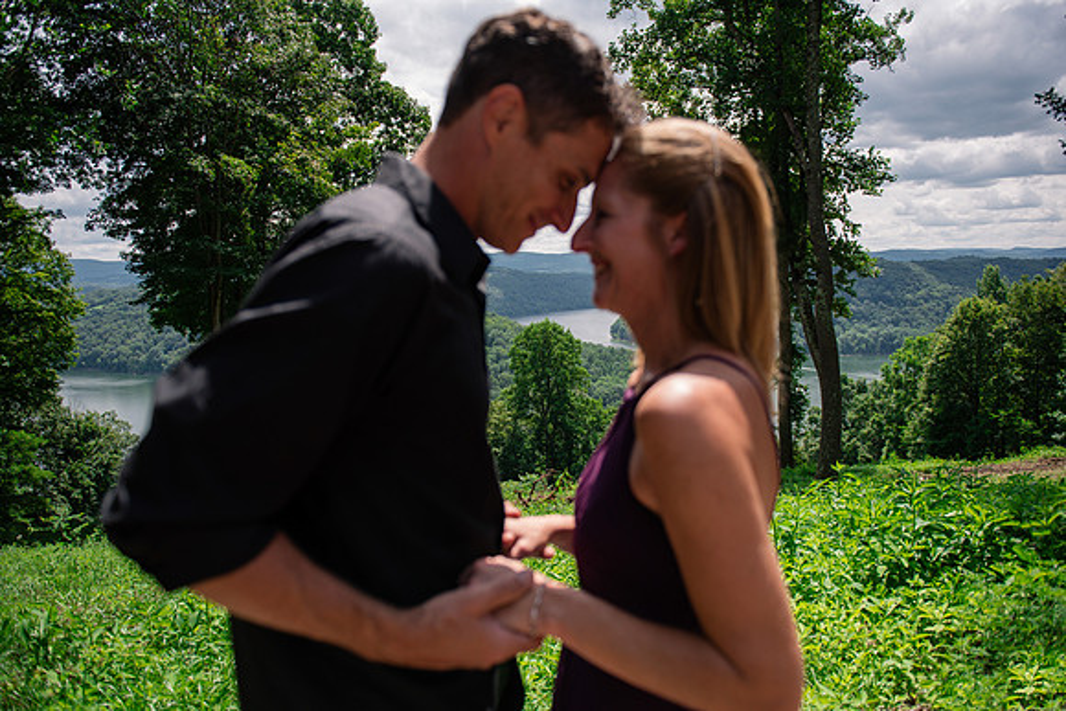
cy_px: 356
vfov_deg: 53.2
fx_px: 711
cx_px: 533
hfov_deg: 73.7
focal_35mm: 24
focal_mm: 24
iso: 320
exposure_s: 1/4000
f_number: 2.8
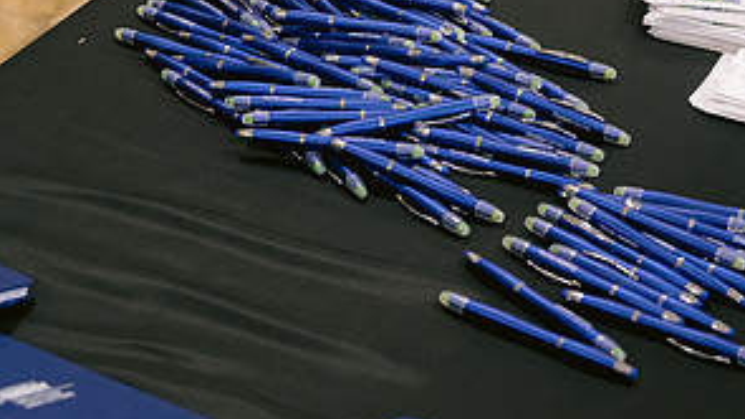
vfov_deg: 15.1
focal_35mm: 80
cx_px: 376
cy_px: 230
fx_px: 1580
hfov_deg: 26.5
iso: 3200
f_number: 4
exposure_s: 1/160
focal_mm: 50
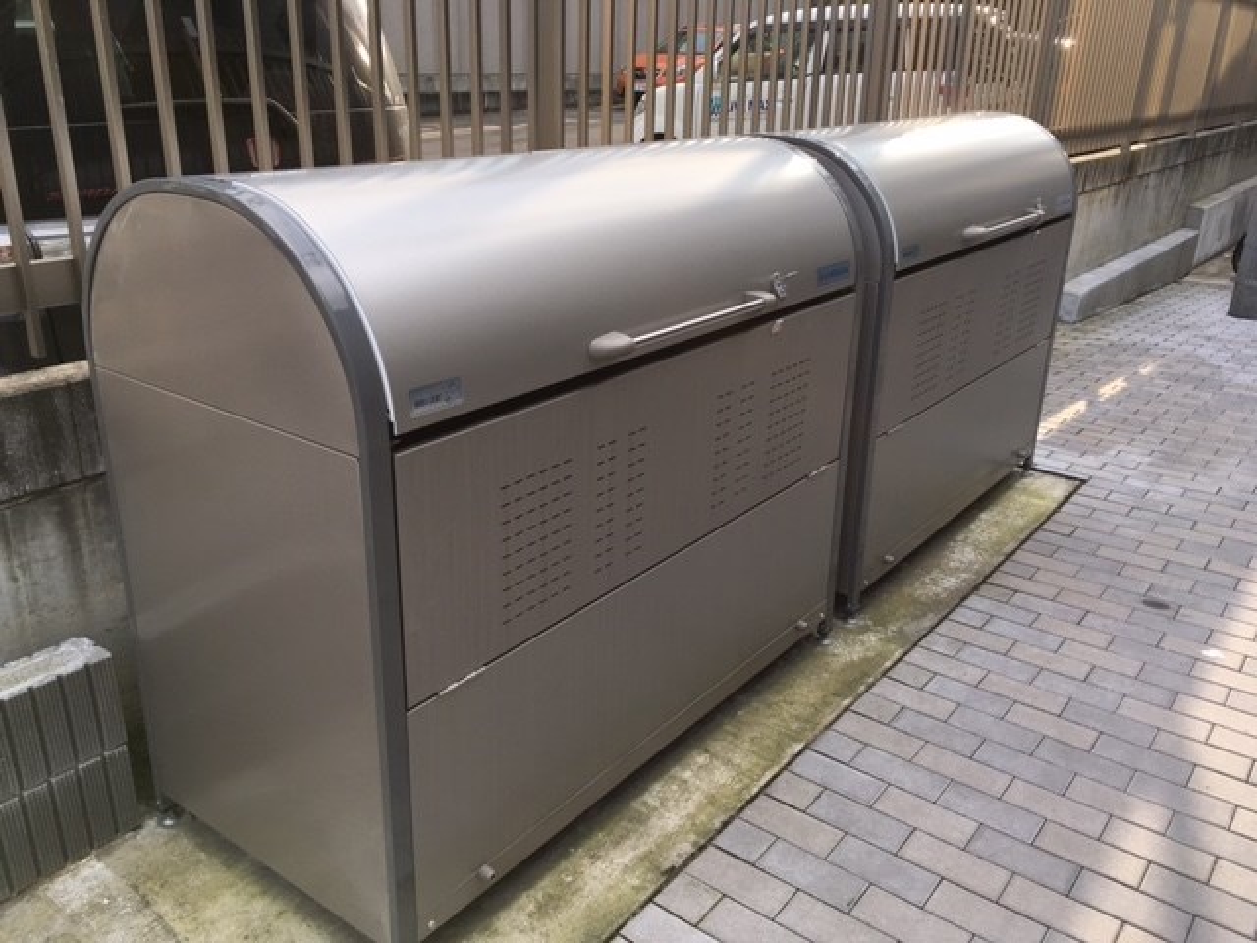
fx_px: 1053
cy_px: 472
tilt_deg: -20.6
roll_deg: -2.5
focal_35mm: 29
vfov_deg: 48.2
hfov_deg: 61.7
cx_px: 628
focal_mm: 4.15
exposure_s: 1/293
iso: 25
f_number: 2.2
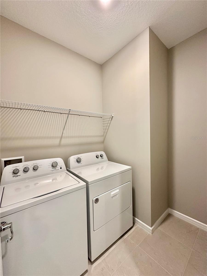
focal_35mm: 14
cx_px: 104
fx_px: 112
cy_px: 138
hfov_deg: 85.7
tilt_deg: -1.5
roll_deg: +0.8
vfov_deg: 102.1
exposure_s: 1/60
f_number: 2.2
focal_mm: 2.22
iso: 200
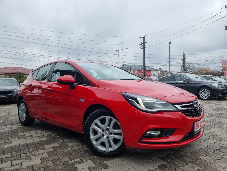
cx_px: 114
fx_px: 157
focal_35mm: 24
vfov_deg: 56.8
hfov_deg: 71.6
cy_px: 86
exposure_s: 1/147
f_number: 1.8
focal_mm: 6.7
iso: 50
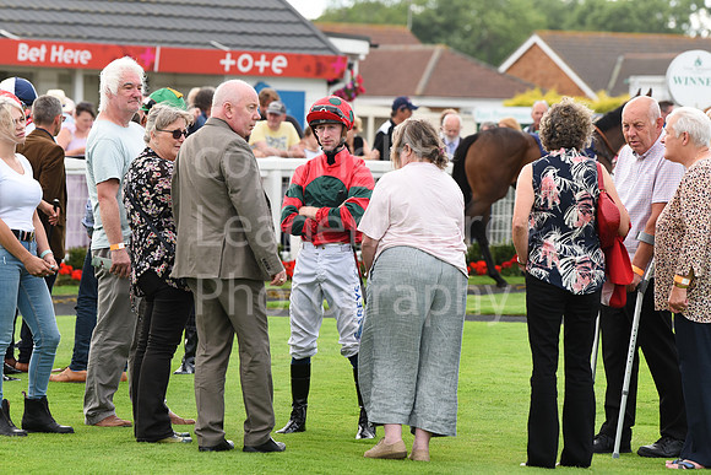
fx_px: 3951
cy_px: 238
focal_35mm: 200
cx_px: 356
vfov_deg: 6.9
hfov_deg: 10.3
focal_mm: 200
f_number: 5.6
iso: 800
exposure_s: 1/800
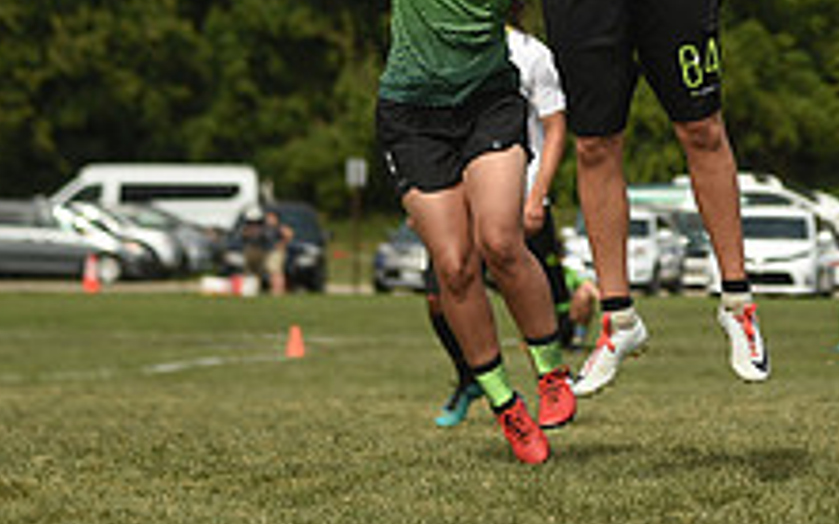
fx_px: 5258
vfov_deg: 5.7
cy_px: -120
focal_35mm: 230
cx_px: 676
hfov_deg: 9.1
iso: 100
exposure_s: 1/2000
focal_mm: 86
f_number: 2.8
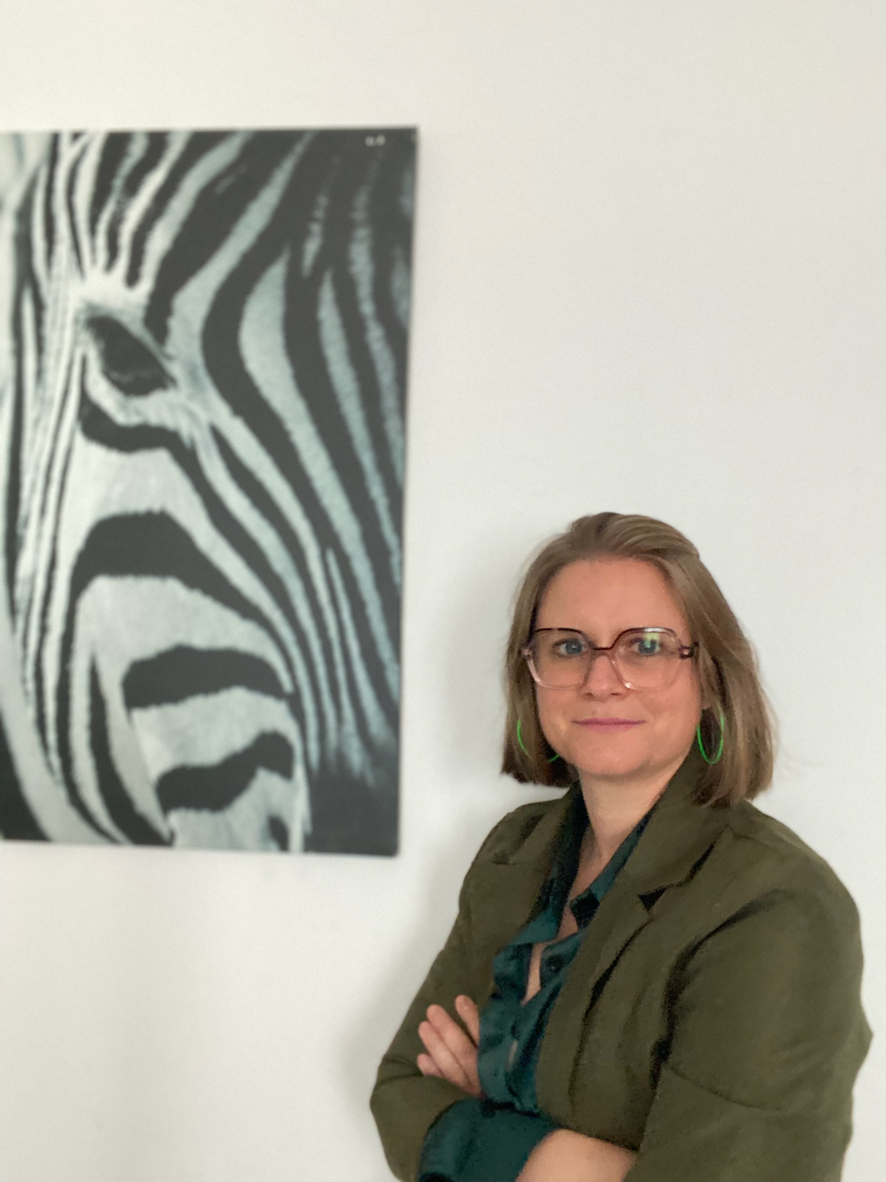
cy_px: 591
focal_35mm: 30
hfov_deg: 46.8
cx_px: 443
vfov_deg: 60.0
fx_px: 1024
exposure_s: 1/30
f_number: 2.2
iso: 500
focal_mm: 2.71
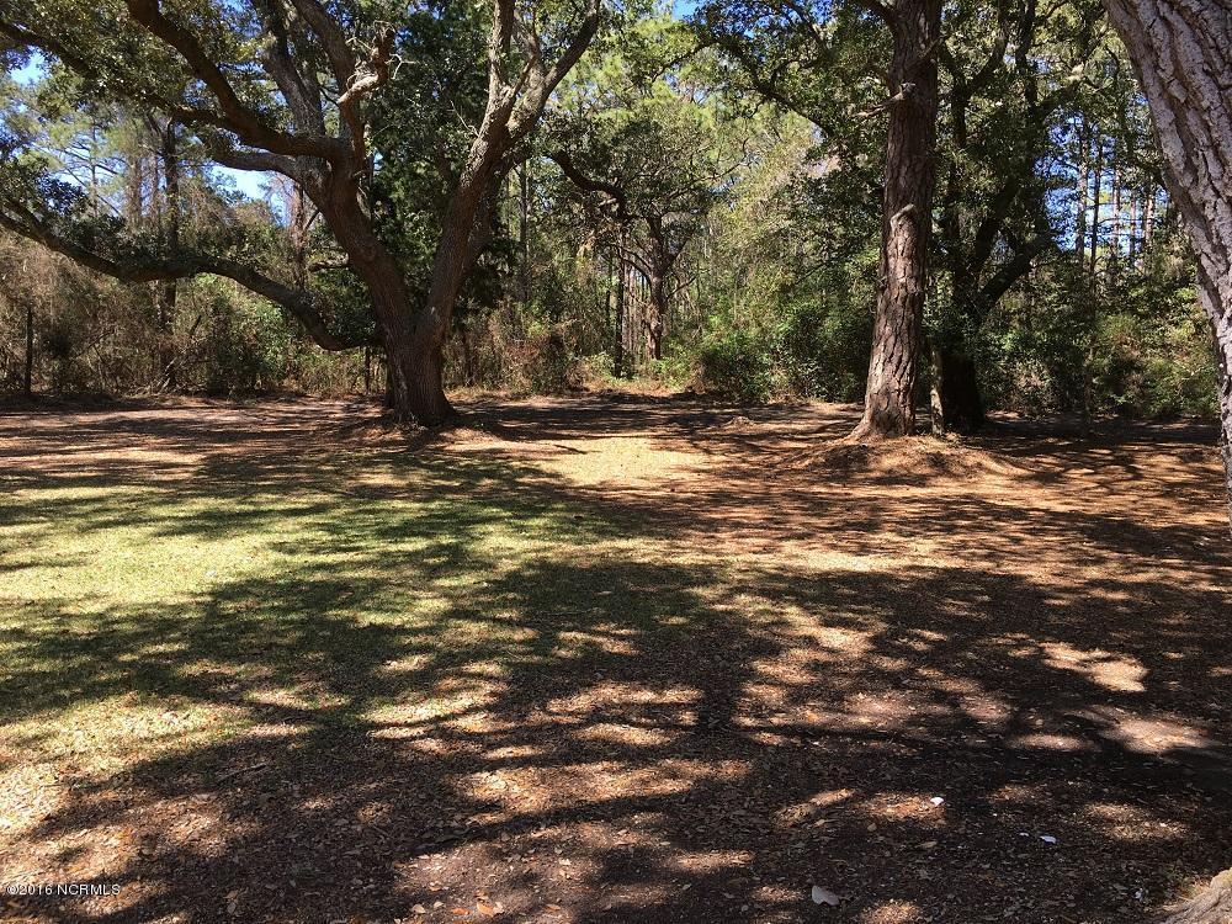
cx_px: 616
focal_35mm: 29
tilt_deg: -1.9
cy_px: 462
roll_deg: -0.7
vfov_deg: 48.2
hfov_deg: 61.7
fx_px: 1032
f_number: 2.2
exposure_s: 1/381
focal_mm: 4.15
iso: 25
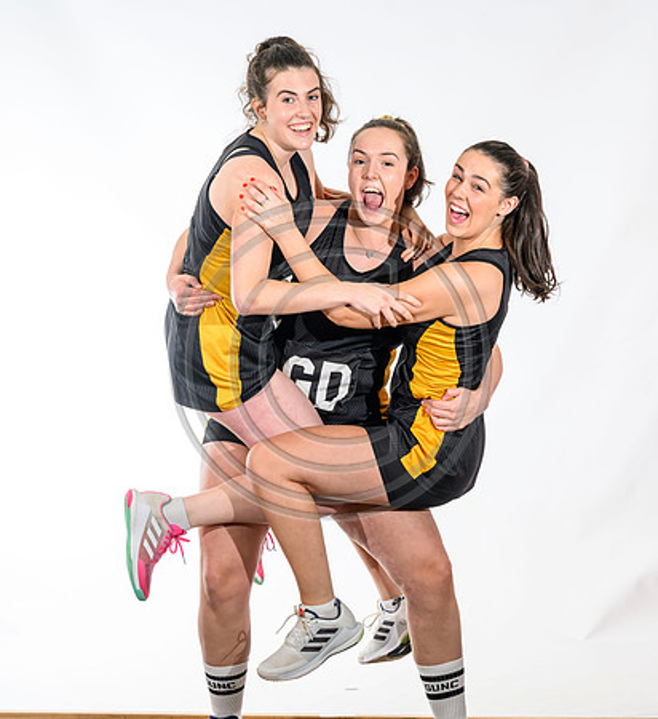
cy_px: 366
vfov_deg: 16.8
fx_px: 2440
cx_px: 299
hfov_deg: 15.4
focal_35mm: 108
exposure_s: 1/160
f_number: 5
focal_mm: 75
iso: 320
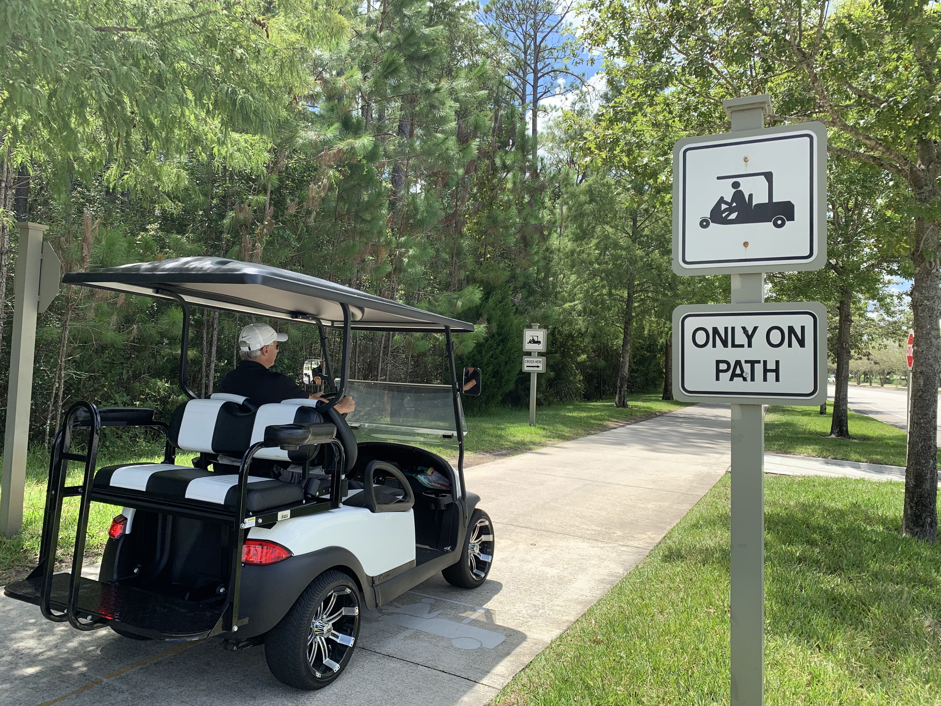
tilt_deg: +2.7
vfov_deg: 53.1
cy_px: 353
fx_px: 707
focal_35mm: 26
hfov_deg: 67.3
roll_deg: -2.3
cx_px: 470
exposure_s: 1/871
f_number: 1.8
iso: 25
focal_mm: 4.25
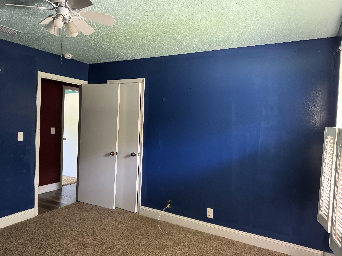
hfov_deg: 71.6
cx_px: 171
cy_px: 128
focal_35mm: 24
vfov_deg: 56.8
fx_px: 237
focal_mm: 6.76
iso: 800
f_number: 1.78
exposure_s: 1/40
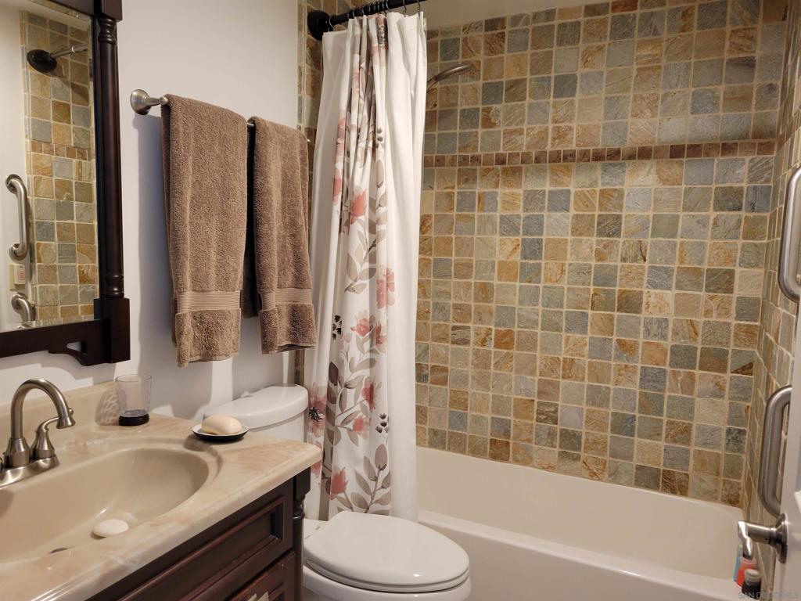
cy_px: 300
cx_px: 400
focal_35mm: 26
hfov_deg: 67.3
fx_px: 602
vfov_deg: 53.1
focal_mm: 5.4
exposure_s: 1/40
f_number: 1.8
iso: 250
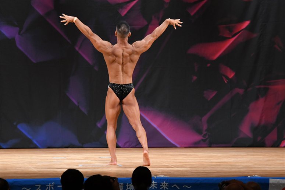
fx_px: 1899
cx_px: 142
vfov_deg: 5.7
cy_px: 95
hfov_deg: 8.6
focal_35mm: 240
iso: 3200
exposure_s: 1/400
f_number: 5.6
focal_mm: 160
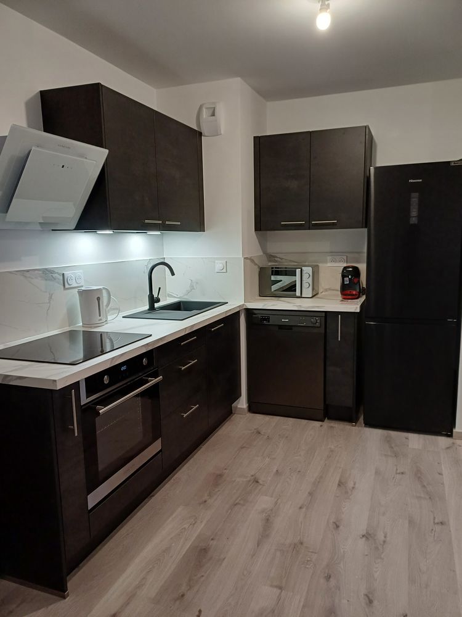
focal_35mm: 25
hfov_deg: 54.9
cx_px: 231
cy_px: 308
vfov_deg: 69.4
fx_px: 445
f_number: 1.8
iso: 250
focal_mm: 4.65
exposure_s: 1/50
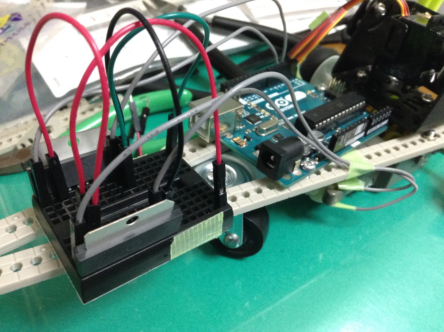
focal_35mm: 33
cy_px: 166
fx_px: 423
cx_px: 222
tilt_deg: -44.0
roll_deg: -1.6
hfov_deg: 55.4
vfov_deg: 42.8
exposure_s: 1/20
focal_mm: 3.3
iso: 250
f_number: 2.4
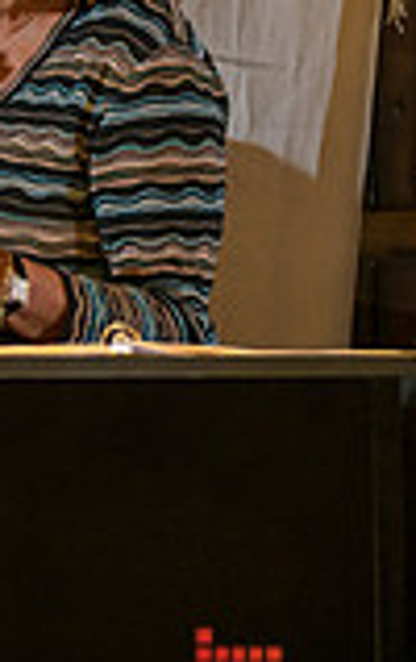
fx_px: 4153
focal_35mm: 230
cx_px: -716
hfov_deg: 5.5
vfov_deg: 9.1
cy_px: 40
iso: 1600
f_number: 3.2
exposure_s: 1/125
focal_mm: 62
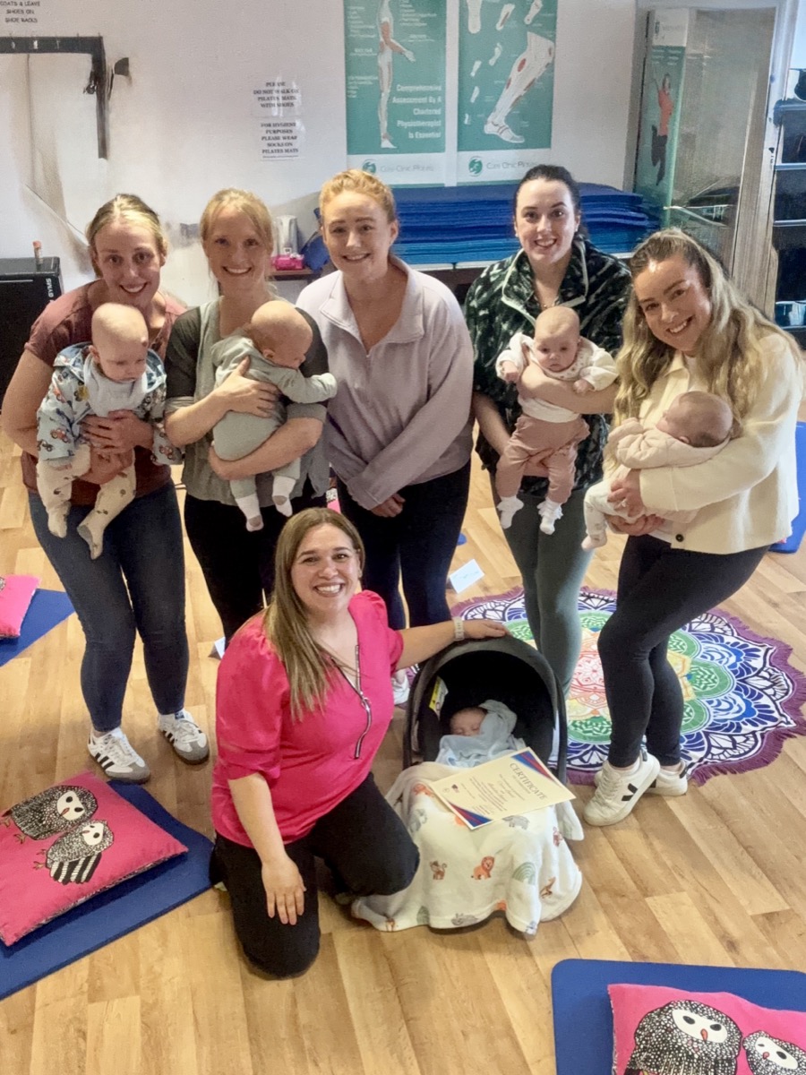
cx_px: 403
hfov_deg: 46.8
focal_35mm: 30
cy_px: 538
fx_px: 931
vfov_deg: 60.0
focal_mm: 2.69
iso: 250
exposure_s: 1/50
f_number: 1.9
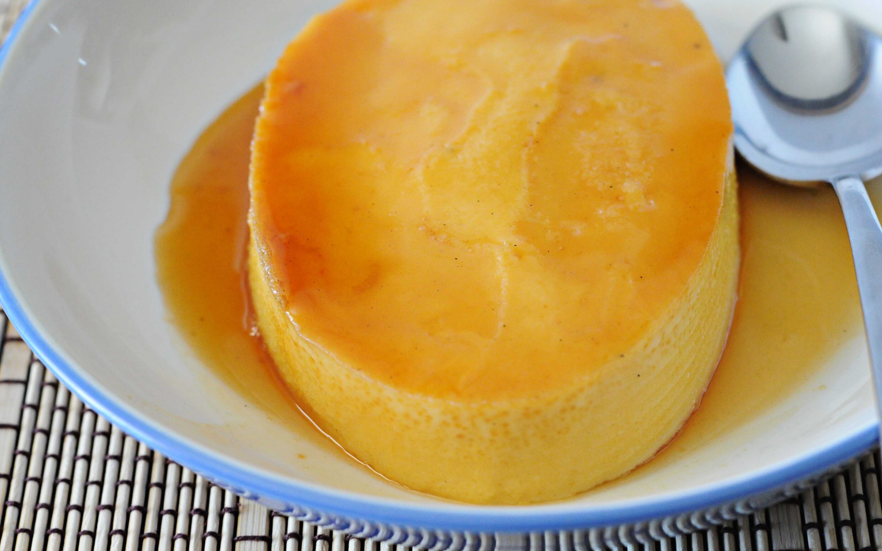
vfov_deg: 16.5
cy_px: 264
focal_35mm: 79
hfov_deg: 26.1
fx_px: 1899
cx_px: 447
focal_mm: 50
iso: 2000
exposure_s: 1/125
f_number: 5
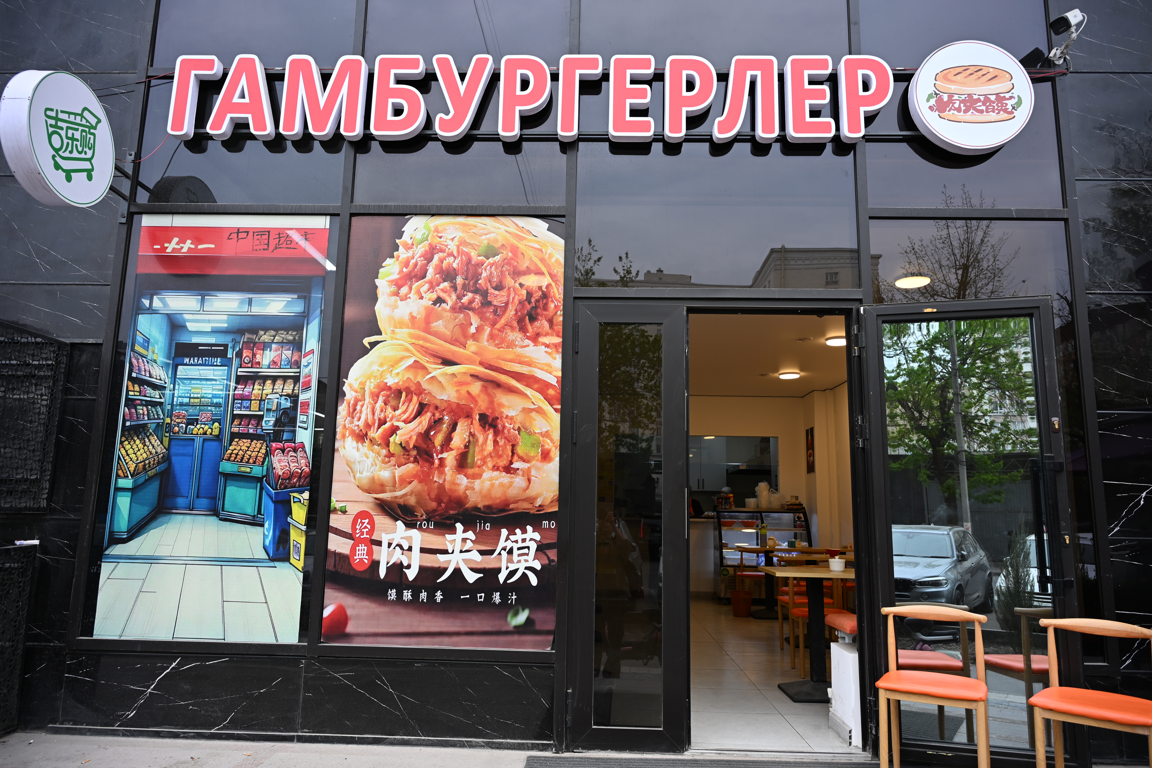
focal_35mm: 24
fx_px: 768
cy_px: 384
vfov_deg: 53.1
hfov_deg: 73.7
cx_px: 576
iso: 220
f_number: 4
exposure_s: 1/250
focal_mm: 24
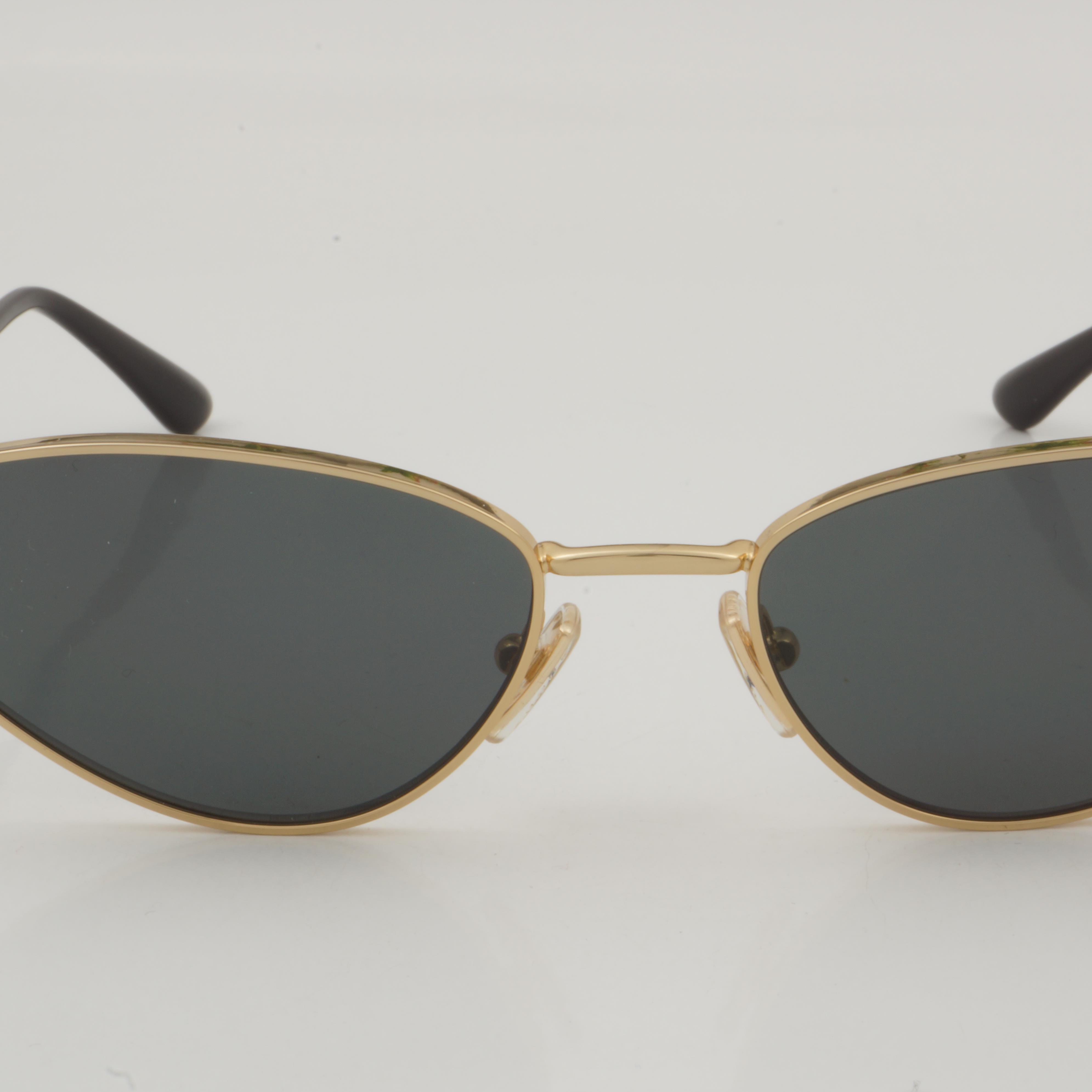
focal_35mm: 106
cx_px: 638
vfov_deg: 16.5
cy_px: 547
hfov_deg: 16.5
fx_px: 3770
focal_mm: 55
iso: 100
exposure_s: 1/3
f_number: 32
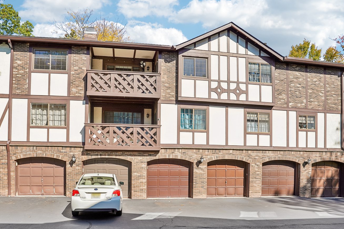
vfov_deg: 49.6
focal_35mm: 25
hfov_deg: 71.3
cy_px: 166
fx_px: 239
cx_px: 156
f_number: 8
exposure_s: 1/160
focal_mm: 16
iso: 125
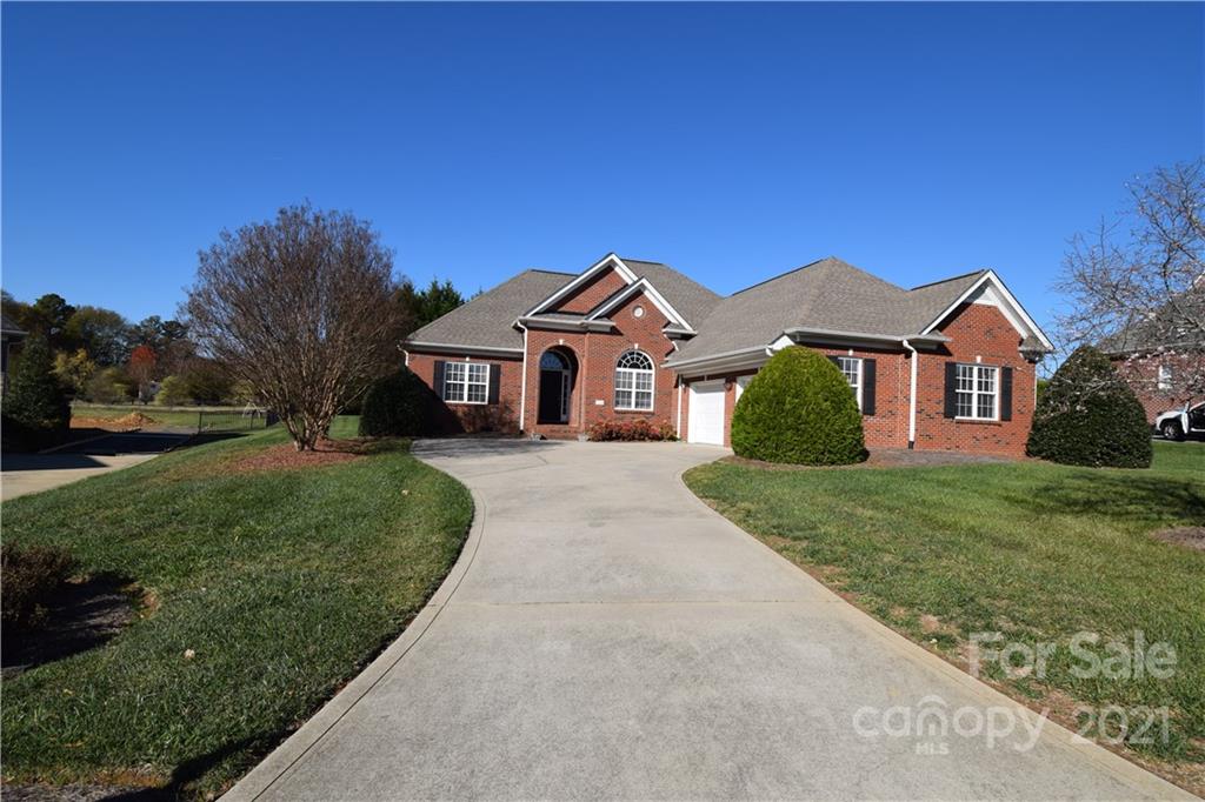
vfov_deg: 67.3
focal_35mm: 18
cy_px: 401
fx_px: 602
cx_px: 602
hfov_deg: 90.0
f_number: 10
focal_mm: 12
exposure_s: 1/400
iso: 200
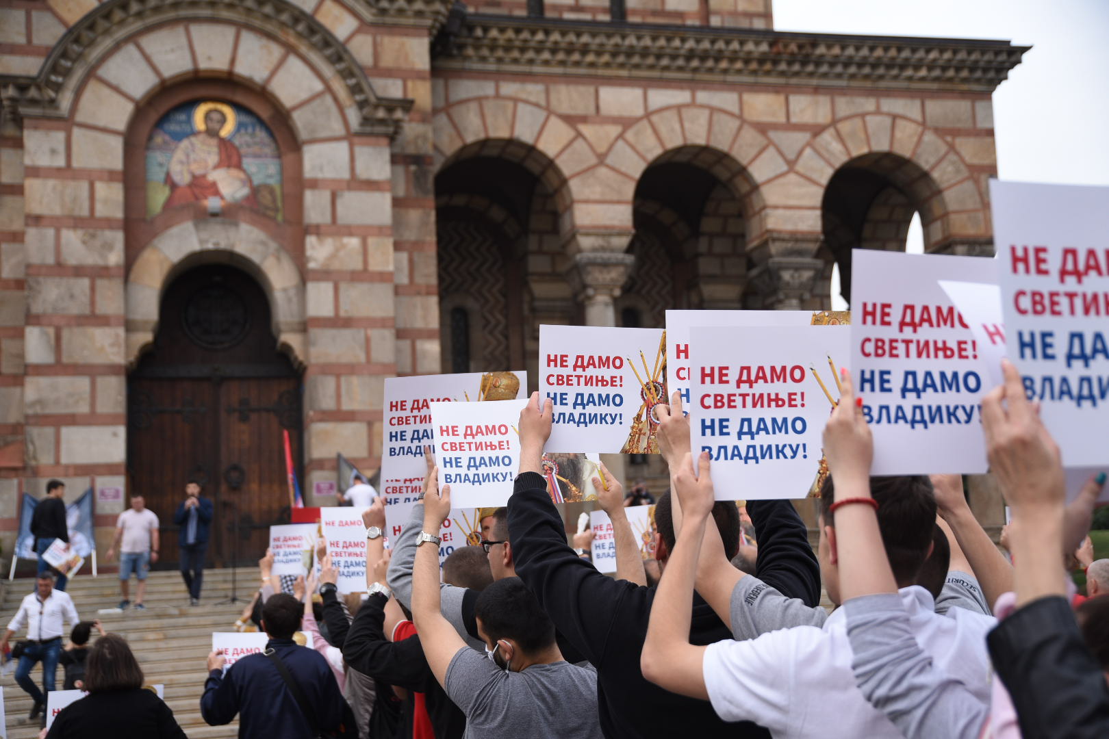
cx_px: 554
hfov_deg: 41.1
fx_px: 1479
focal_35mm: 48
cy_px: 370
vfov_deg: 28.1
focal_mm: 48
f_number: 4
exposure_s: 1/250
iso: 320
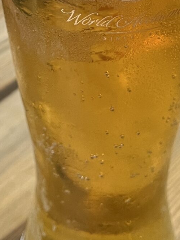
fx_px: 694
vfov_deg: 18.0
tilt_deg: -28.8
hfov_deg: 14.6
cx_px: 8
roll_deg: +2.2
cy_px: -96
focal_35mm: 100
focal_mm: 5.1
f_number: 1.6
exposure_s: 1/50
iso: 100
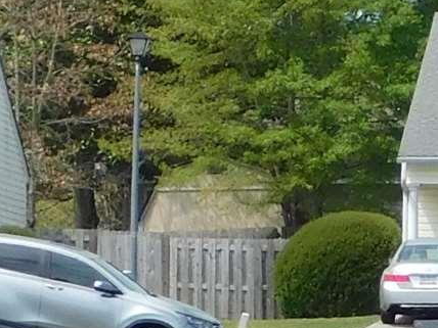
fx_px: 10439
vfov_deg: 1.8
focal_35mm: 825
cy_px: -222
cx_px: 1178
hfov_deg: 2.4
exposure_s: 1/640
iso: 125
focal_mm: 20.3
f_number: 4.8
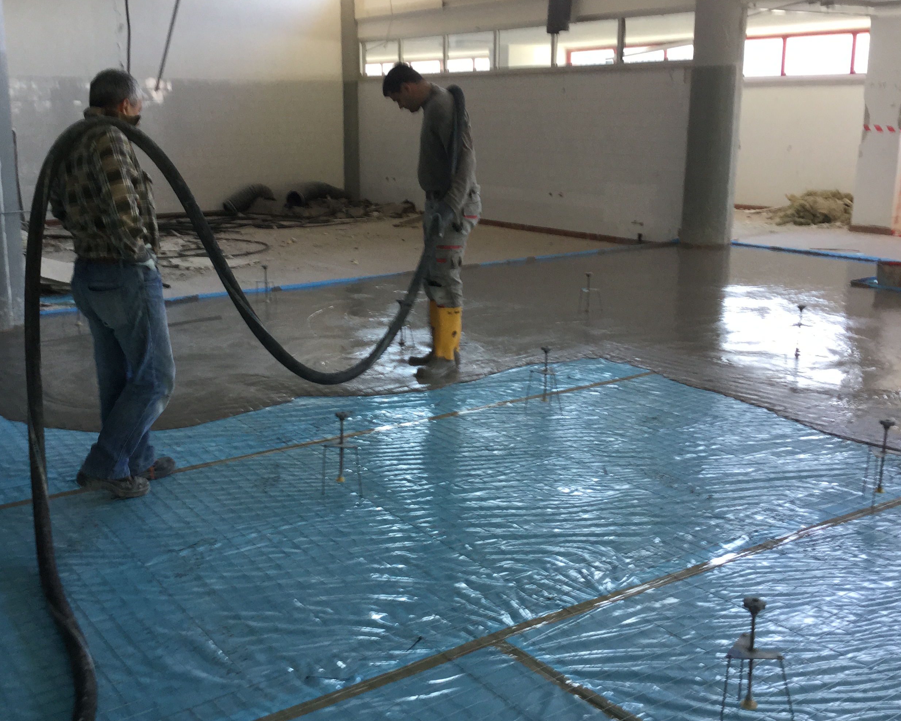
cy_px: 355
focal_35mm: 40
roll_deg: +0.7
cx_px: 409
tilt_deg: -17.9
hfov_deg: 45.7
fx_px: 1067
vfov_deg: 37.3
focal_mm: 3.3
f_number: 2.4
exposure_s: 1/30
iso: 50
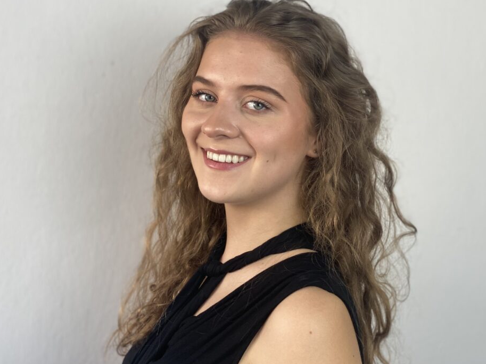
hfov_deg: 31.2
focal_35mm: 62
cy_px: 170
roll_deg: -0.9
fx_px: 870
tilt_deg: -3.3
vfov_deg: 23.6
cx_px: 232
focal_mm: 6
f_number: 2
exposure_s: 1/100
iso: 80
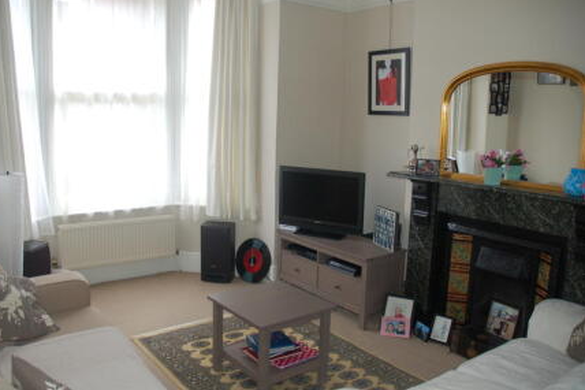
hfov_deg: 61.8
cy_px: 180
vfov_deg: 43.5
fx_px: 487
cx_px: 262
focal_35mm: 30
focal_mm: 18
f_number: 3.5
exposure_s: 1/125
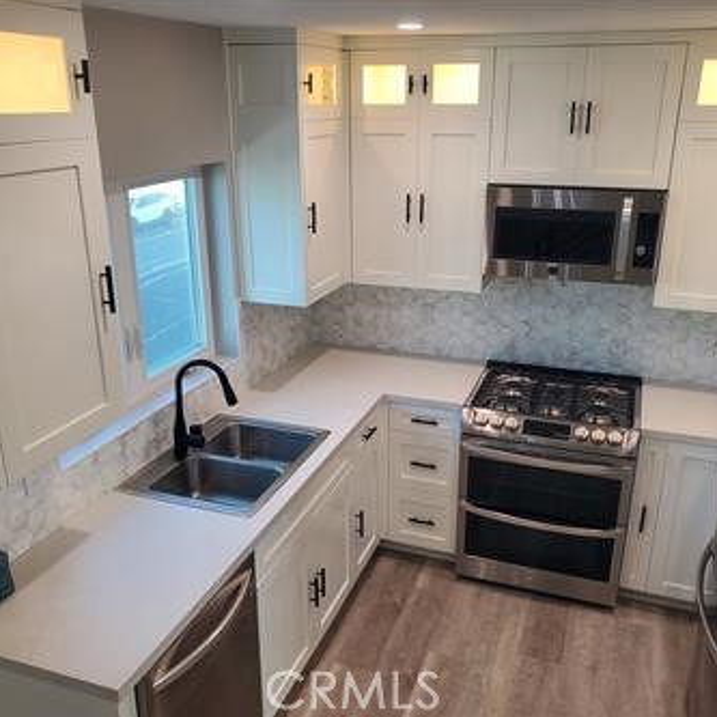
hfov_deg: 52.5
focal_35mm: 31
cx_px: 379
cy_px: 358
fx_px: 726
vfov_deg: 52.5
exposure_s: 1/120
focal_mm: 4.3
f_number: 2.4
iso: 125
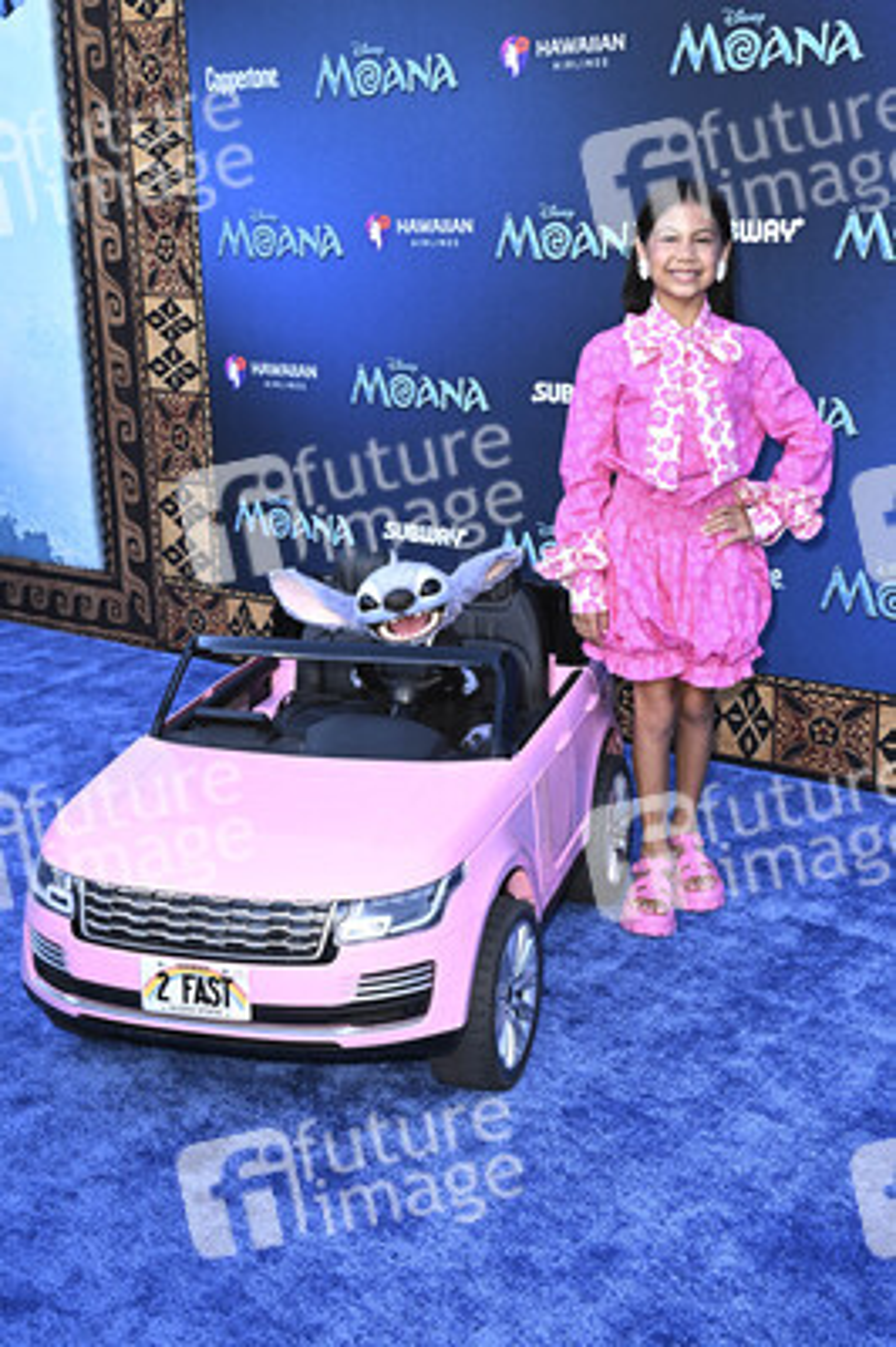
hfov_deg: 37.8
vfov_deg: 54.5
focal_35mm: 35
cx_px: 448
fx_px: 1309
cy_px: 674
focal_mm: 35
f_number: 6.3
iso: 800
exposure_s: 1/250
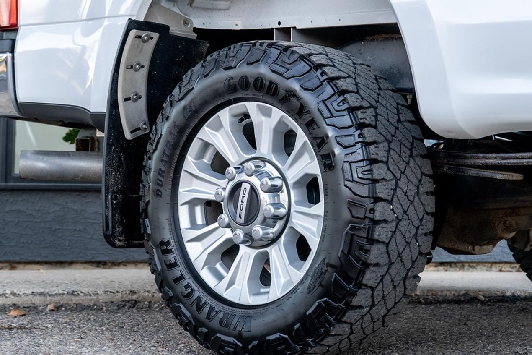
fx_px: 1270
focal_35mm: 86
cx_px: 272
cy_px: 93
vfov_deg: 15.8
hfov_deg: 23.6
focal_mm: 48
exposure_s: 1/160
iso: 400
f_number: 4
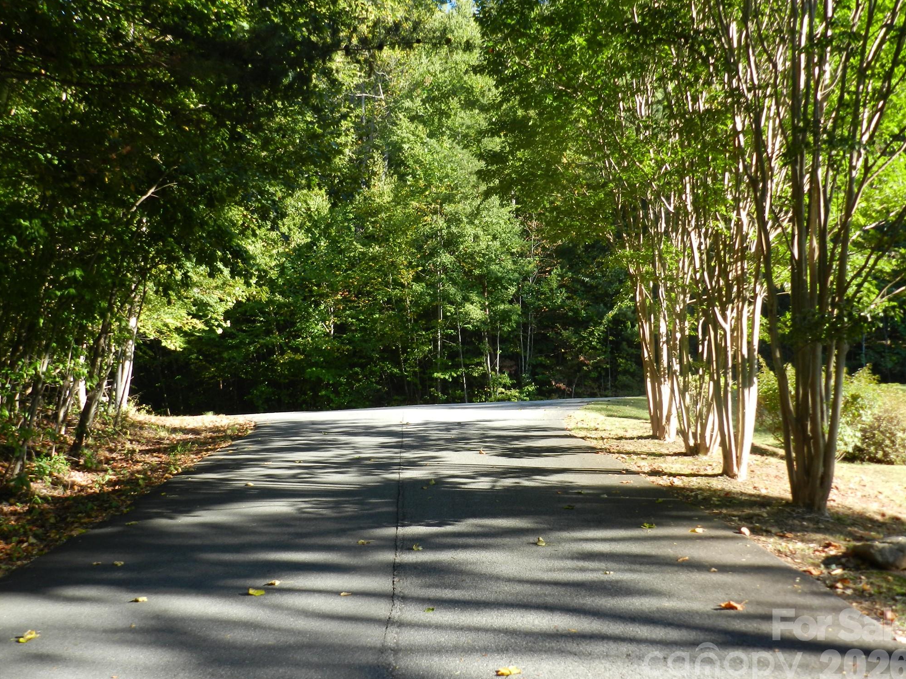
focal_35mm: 33
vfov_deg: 42.9
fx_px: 864
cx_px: 451
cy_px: 348
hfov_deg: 55.4
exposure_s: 1/200
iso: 160
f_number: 3.7
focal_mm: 5.6
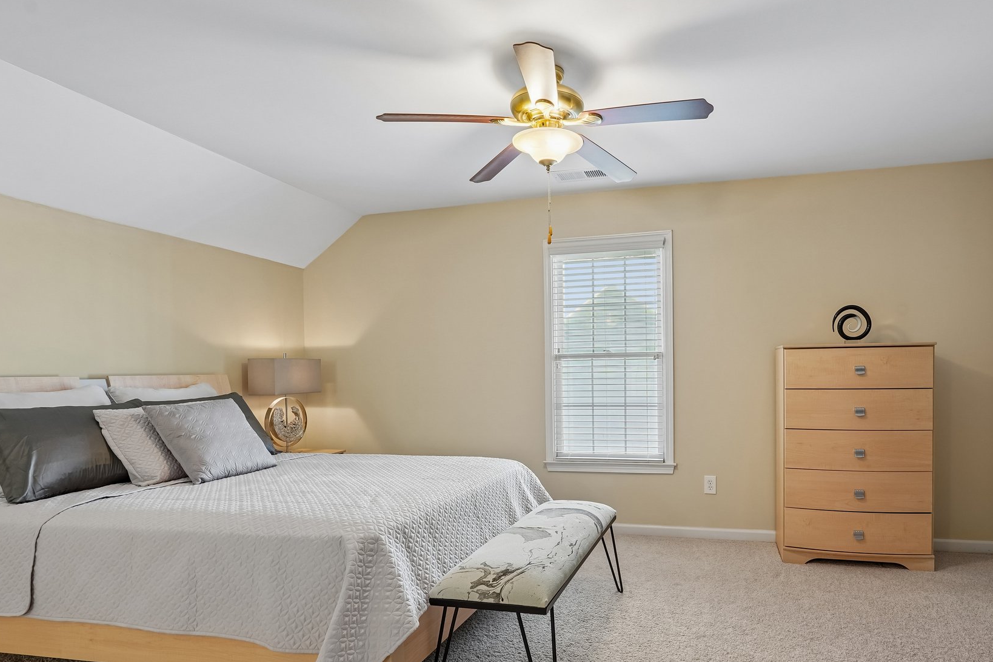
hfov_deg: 83.2
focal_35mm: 20
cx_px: 584
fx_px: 552
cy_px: 377
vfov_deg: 61.7
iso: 800
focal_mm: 16
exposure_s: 1/10
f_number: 8
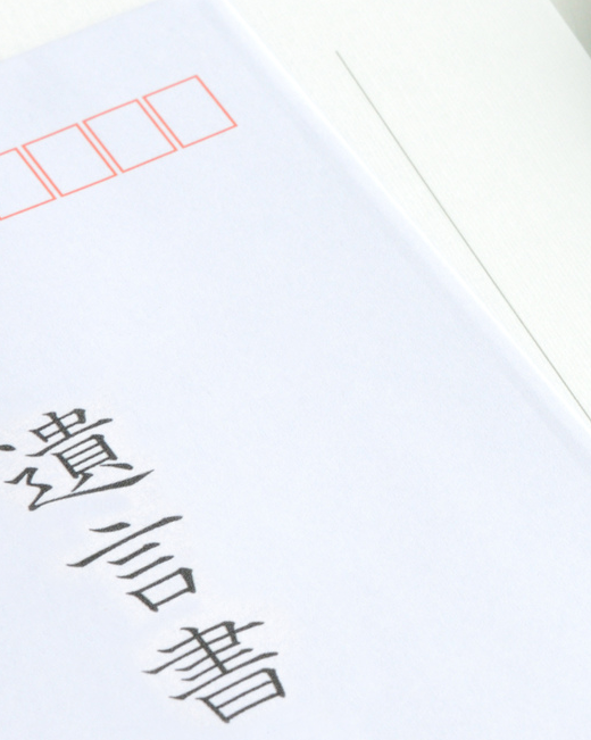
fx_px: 6631
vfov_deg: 6.4
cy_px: 524
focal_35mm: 303
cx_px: 502
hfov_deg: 5.1
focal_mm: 105
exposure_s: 1/80
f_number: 16
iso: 640
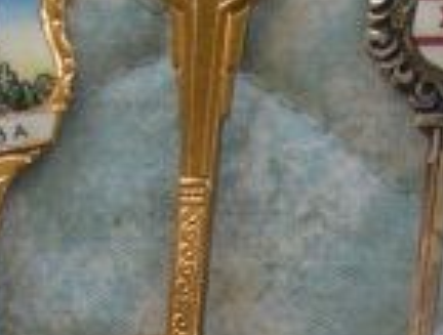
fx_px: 3043
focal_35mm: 237
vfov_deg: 6.2
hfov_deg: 8.2
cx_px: 658
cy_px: 589
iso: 100
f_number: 2.8
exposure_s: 1/96.2
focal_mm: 8
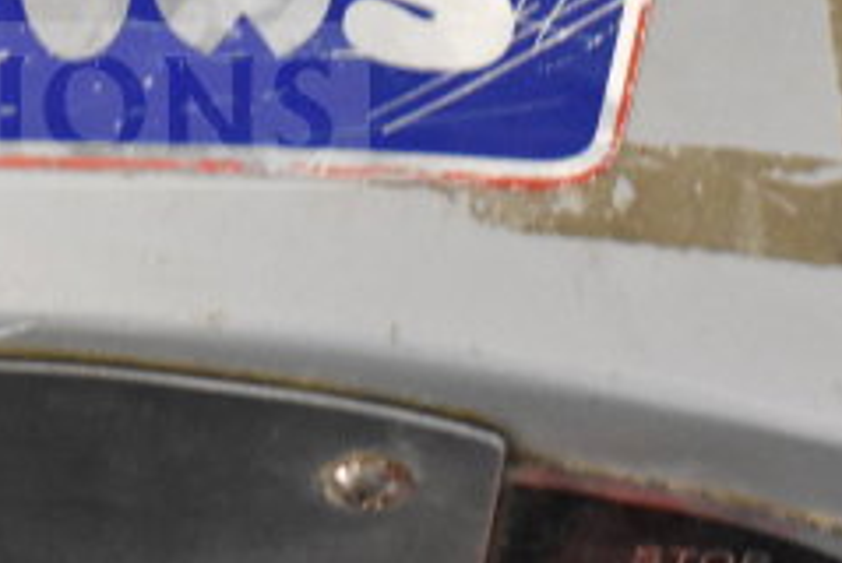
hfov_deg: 15.4
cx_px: -28
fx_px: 3044
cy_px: -90
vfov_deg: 10.4
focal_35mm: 130
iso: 6400
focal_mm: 34
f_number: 6.3
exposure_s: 1/160
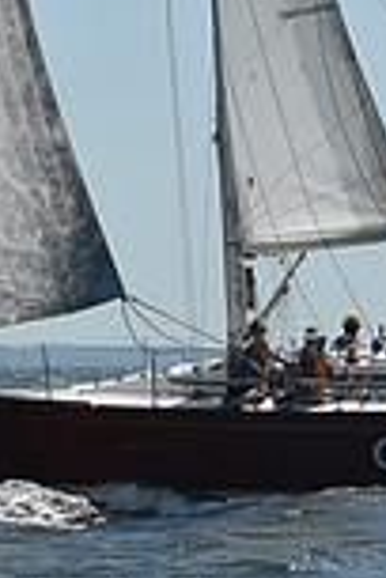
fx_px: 4583
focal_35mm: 285
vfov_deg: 7.1
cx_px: 263
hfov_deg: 4.8
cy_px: -359
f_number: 10
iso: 250
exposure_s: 1/1250
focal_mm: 75
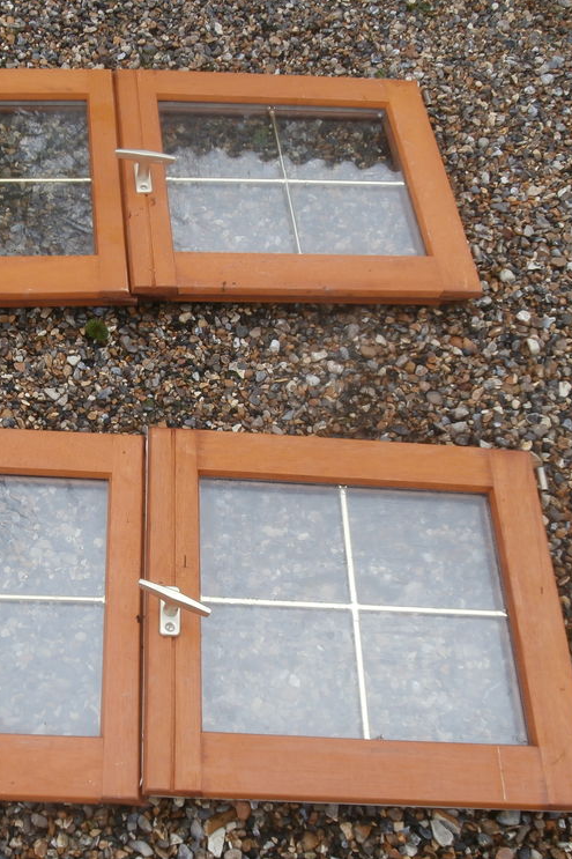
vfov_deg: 46.4
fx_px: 1001
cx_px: 107
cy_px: 428
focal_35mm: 42
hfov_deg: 31.0
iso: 100
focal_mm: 5.36
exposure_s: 1/100
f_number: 3.5
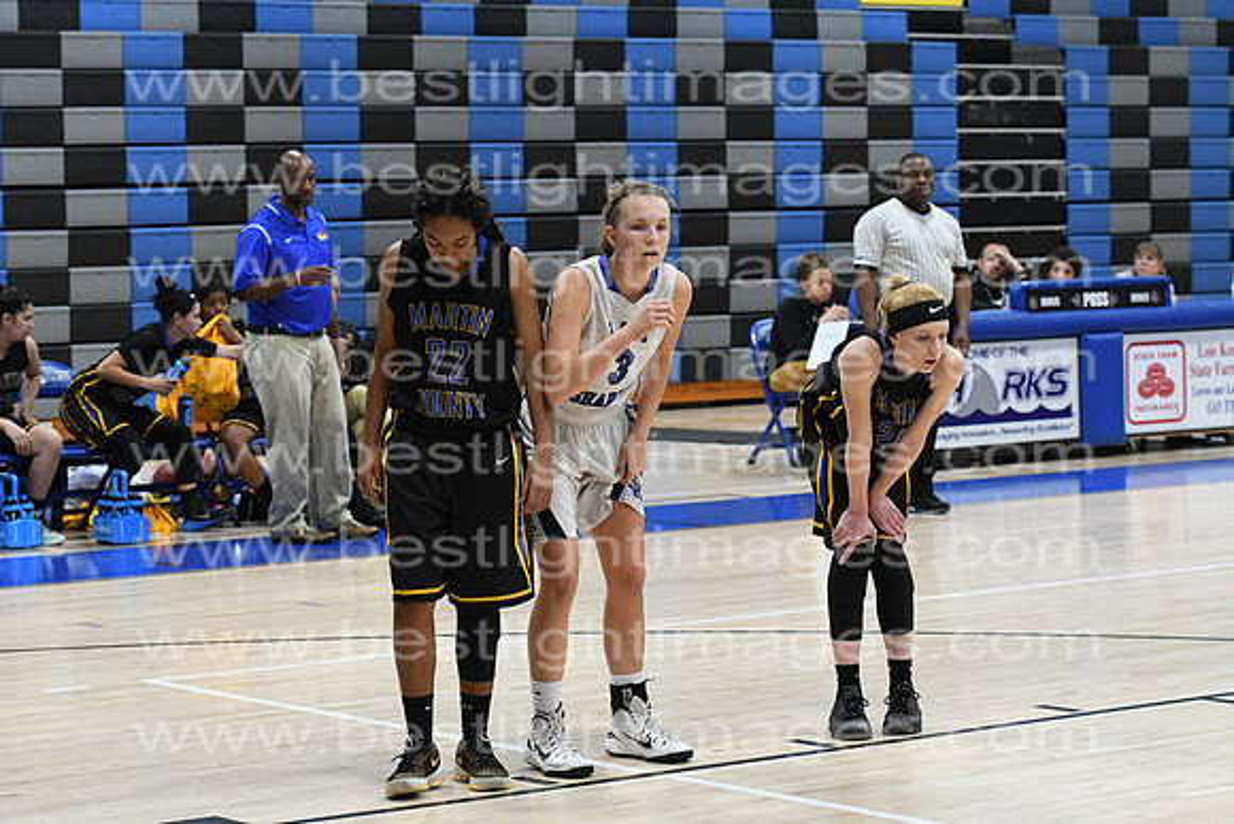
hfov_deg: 19.5
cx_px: 617
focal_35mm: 105
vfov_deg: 13.0
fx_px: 3600
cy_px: 412
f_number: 4
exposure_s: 1/640
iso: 5000
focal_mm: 70
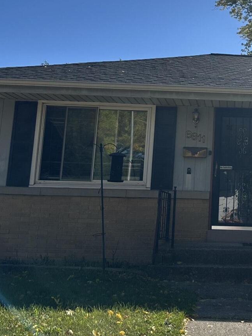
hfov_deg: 24.8
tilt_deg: +10.8
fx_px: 543
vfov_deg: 34.0
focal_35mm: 56
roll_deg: -2.3
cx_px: 256
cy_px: 109
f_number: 1.78
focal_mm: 6.86
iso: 80
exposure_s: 1/6623
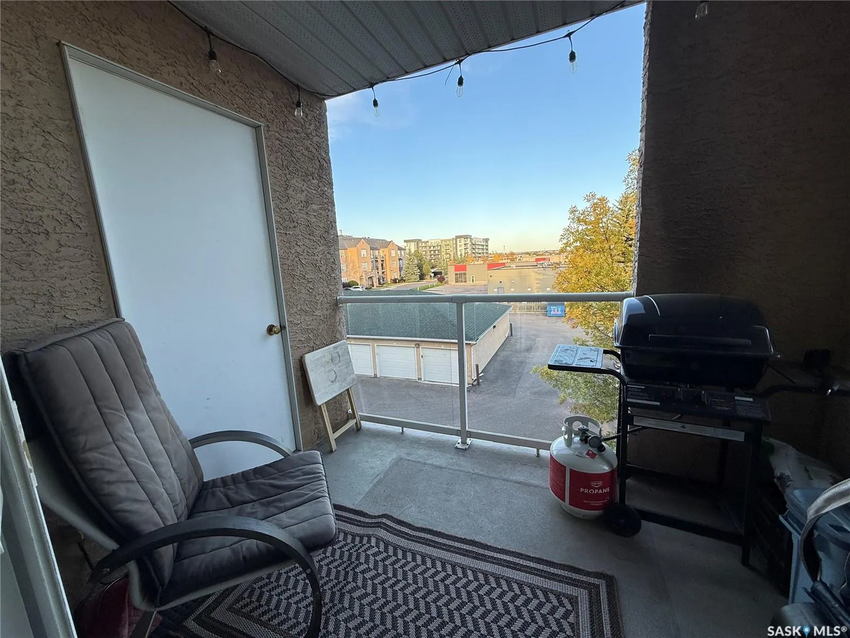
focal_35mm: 14
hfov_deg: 102.1
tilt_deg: -9.6
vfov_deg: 85.7
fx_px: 344
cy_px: 319
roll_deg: +2.9
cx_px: 425
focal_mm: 2.22
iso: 64
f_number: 2.2
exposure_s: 1/248
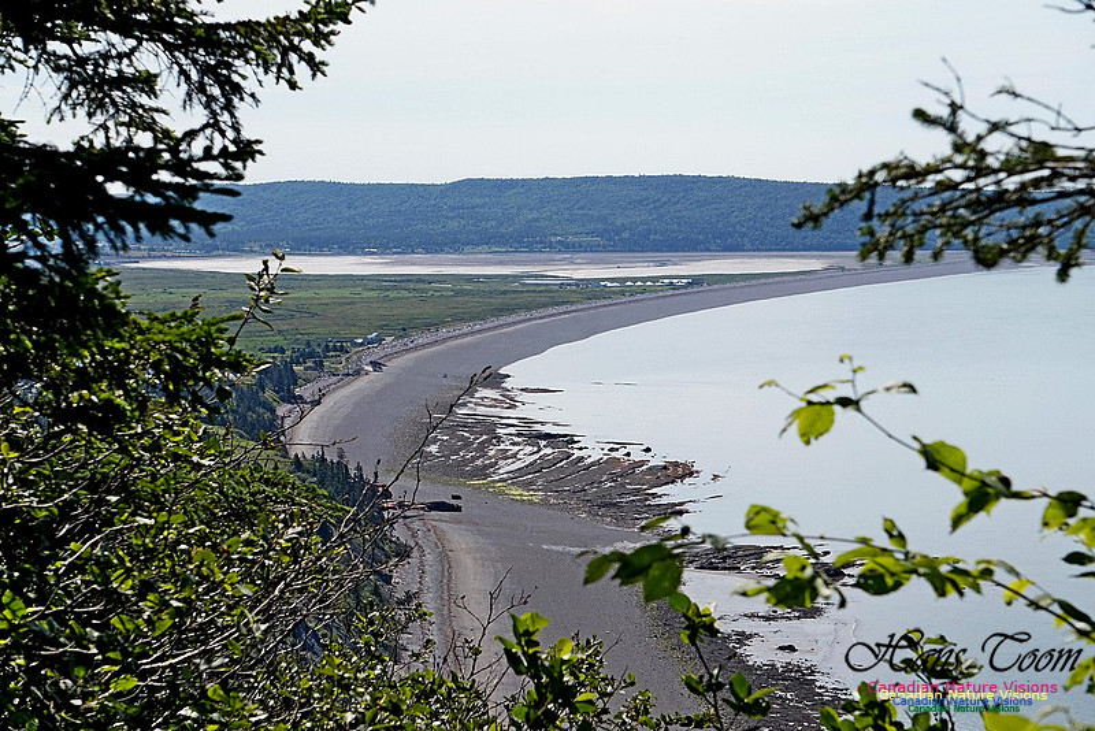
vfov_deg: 15.5
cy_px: 366
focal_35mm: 88
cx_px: 548
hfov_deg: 23.0
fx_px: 2693
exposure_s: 1/2000
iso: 800
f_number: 9
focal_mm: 59
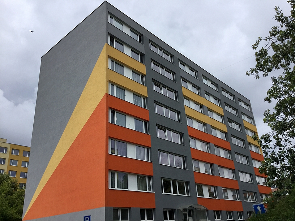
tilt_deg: +22.6
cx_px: 148
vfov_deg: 45.4
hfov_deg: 58.4
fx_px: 264
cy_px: 110
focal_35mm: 31
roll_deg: +1.9
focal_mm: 3.3
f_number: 2.4
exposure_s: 1/1274
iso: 25
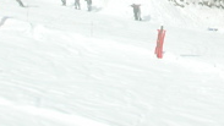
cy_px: -89
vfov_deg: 8.8
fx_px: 790
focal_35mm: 133
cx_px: 170
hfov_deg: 16.1
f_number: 8.5
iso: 50
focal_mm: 5.8
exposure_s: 1/250
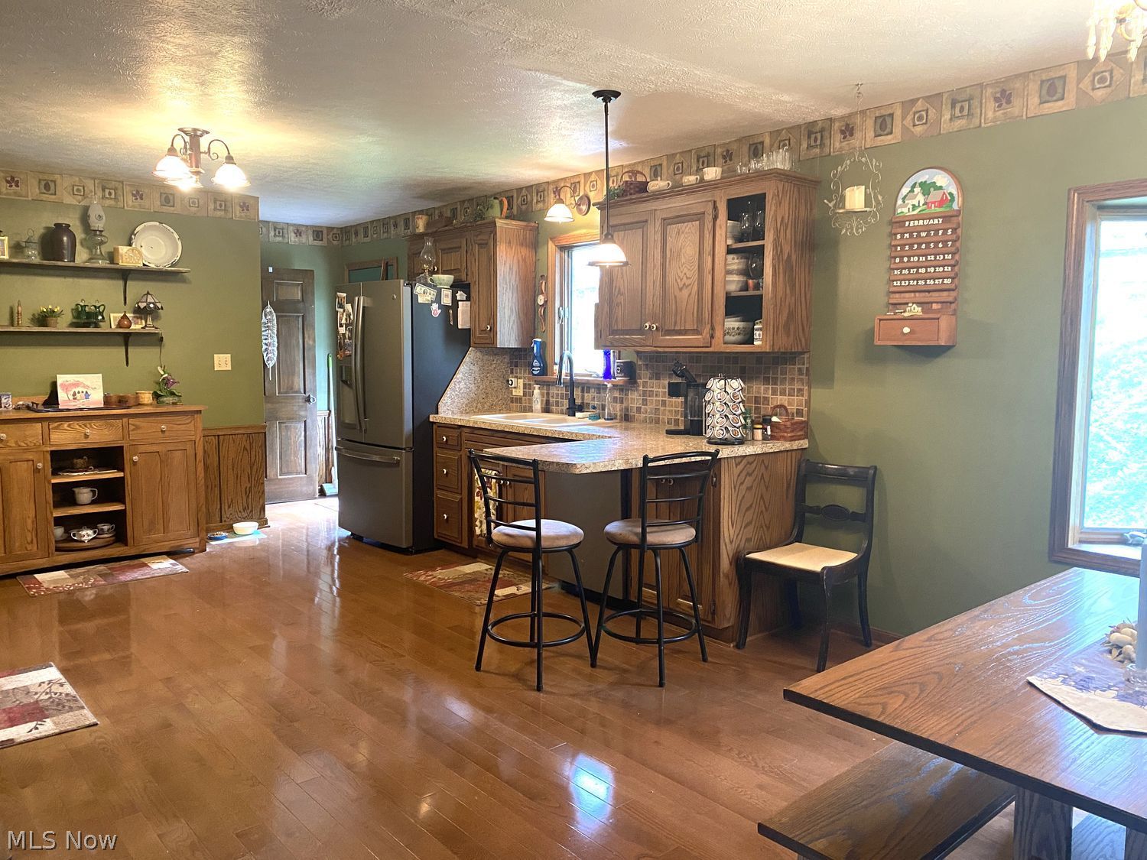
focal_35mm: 26
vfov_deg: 53.1
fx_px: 862
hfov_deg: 67.3
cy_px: 430
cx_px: 574
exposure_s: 1/60
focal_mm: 4.25
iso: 400
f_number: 1.8
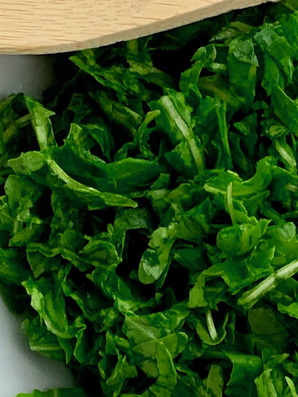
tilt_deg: -81.1
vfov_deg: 7.8
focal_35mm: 240
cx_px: 270
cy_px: 881
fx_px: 2756
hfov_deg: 6.2
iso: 40
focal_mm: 6
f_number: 2.4
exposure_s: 1/120
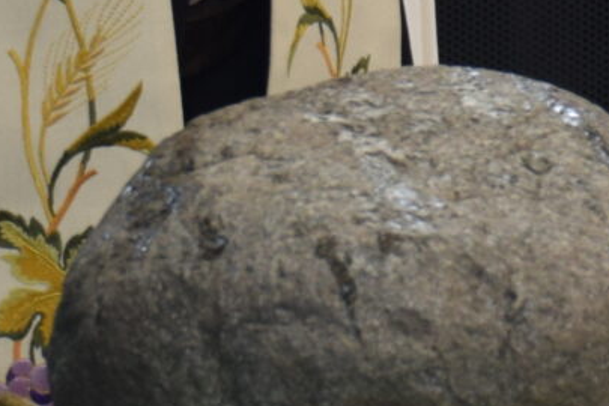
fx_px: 7696
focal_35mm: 455
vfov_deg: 3.0
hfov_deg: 4.5
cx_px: 944
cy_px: -479
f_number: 6.3
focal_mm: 48
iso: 400
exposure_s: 1/160
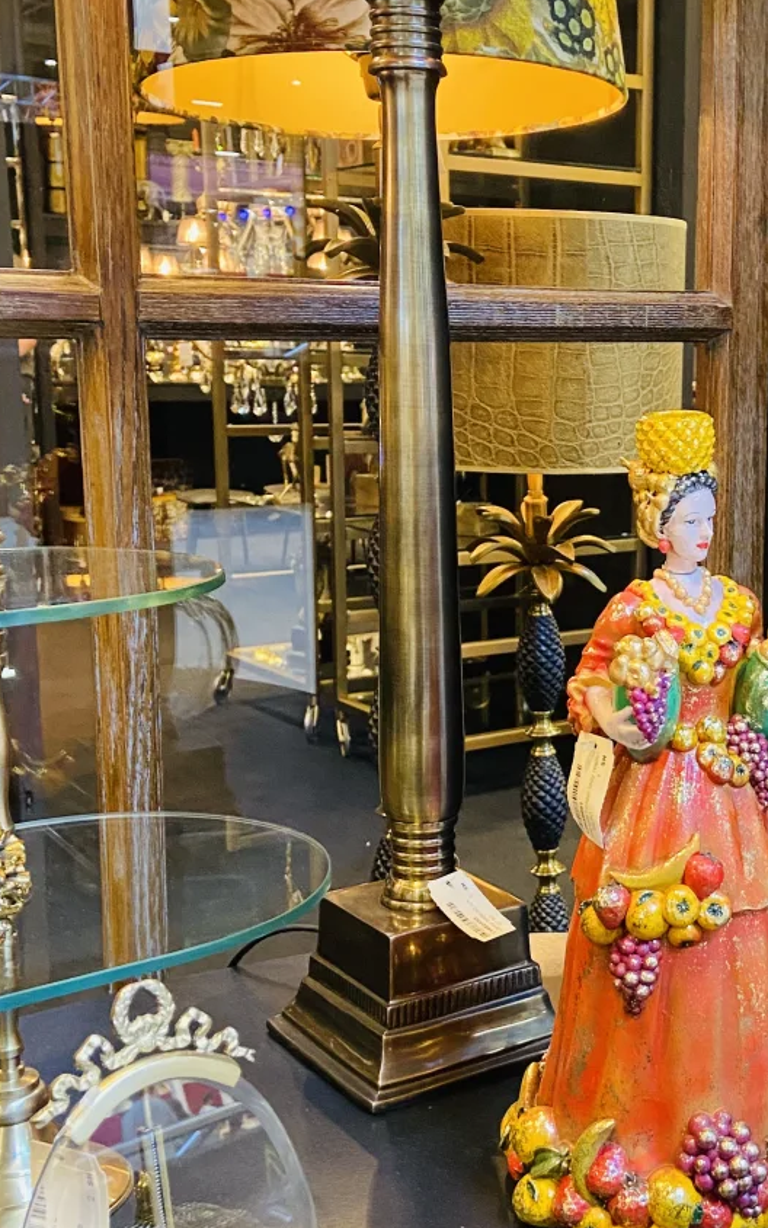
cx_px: 671
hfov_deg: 26.6
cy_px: 605
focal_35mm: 47
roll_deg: +0.2
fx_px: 1573
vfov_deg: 42.6
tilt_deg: -9.9
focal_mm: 4.25
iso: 500
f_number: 1.8
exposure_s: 1/50
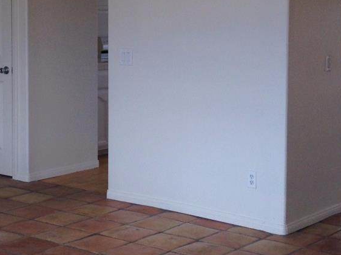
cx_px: 181
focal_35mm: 88
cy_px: 76
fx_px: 867
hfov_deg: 22.3
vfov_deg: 16.7
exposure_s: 1/288
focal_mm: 4.12
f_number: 2.4
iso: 50
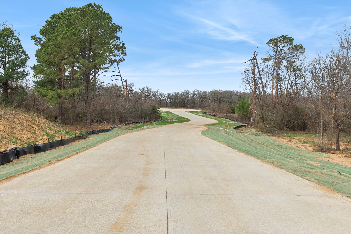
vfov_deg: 37.9
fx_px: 341
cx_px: 176
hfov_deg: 54.4
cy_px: 117
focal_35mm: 35
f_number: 7.1
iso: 80
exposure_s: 1/100
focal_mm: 35
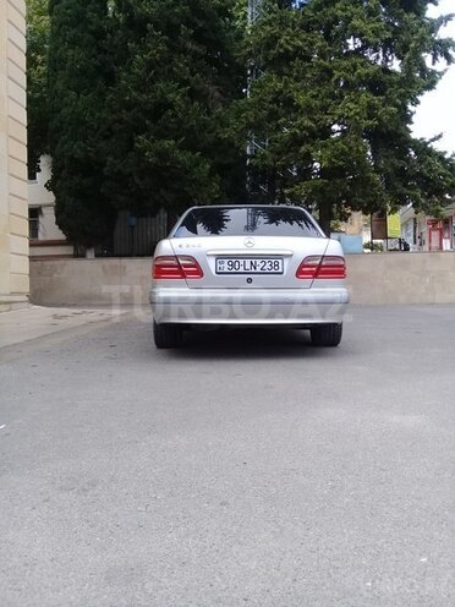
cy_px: 304
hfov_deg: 45.4
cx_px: 228
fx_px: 543
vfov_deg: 58.4
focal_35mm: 31
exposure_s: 1/524
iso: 50
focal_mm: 3.3
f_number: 2.2
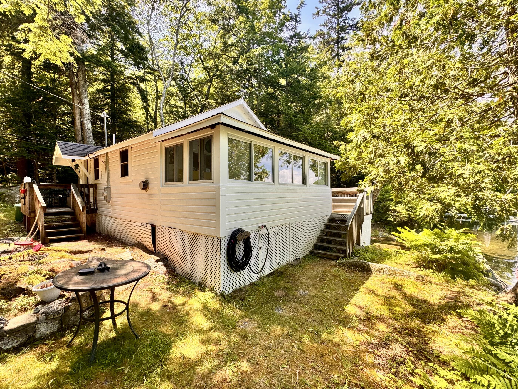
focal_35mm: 15
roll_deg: -0.9
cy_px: 196
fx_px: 224
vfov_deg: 81.7
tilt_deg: -3.1
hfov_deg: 98.2
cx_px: 254
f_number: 2.2
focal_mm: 2.22
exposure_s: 1/307
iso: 40
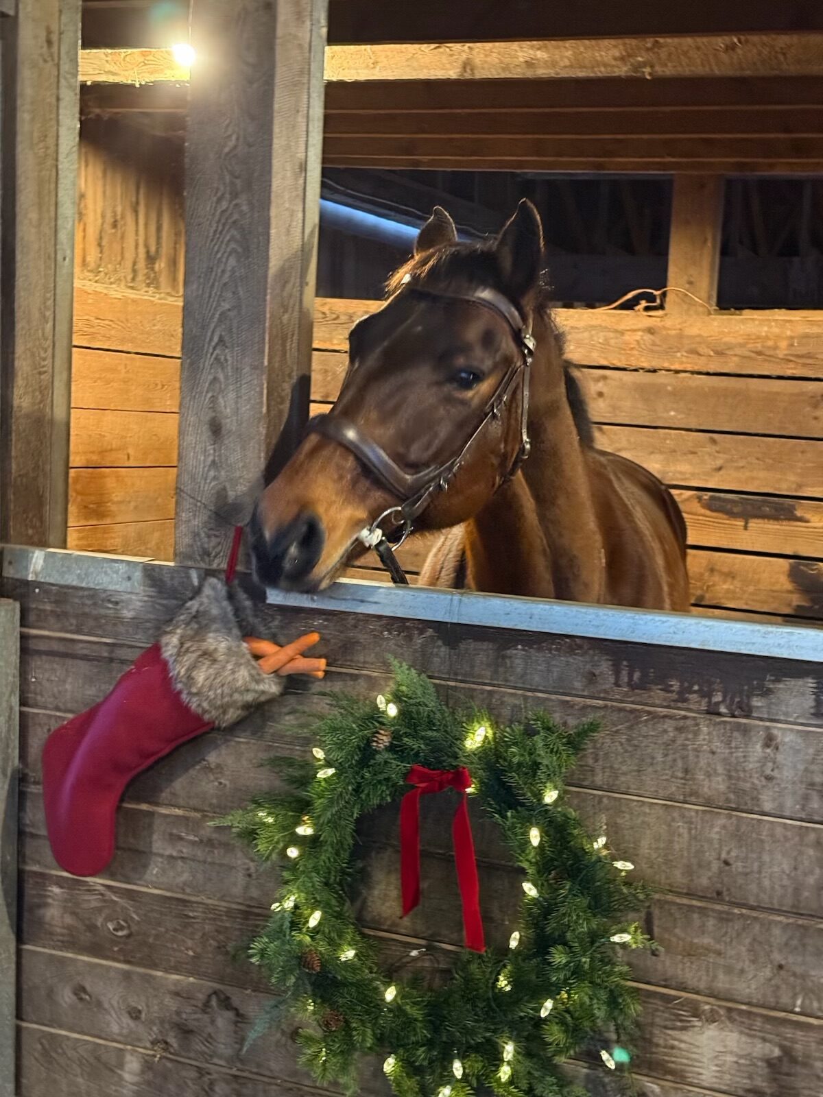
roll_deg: -2.5
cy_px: 548
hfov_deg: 30.3
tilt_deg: -5.6
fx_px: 1522
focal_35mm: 48
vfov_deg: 39.7
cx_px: 412
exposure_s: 1/24
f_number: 1.78
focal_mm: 6.76
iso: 640
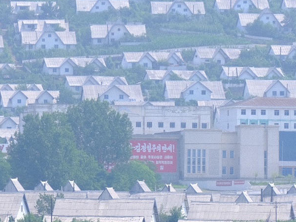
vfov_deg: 3.0
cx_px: 112
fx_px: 4276
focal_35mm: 500
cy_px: 17
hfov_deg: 4.0
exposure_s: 1/450
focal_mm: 117.3
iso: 160
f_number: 5.6
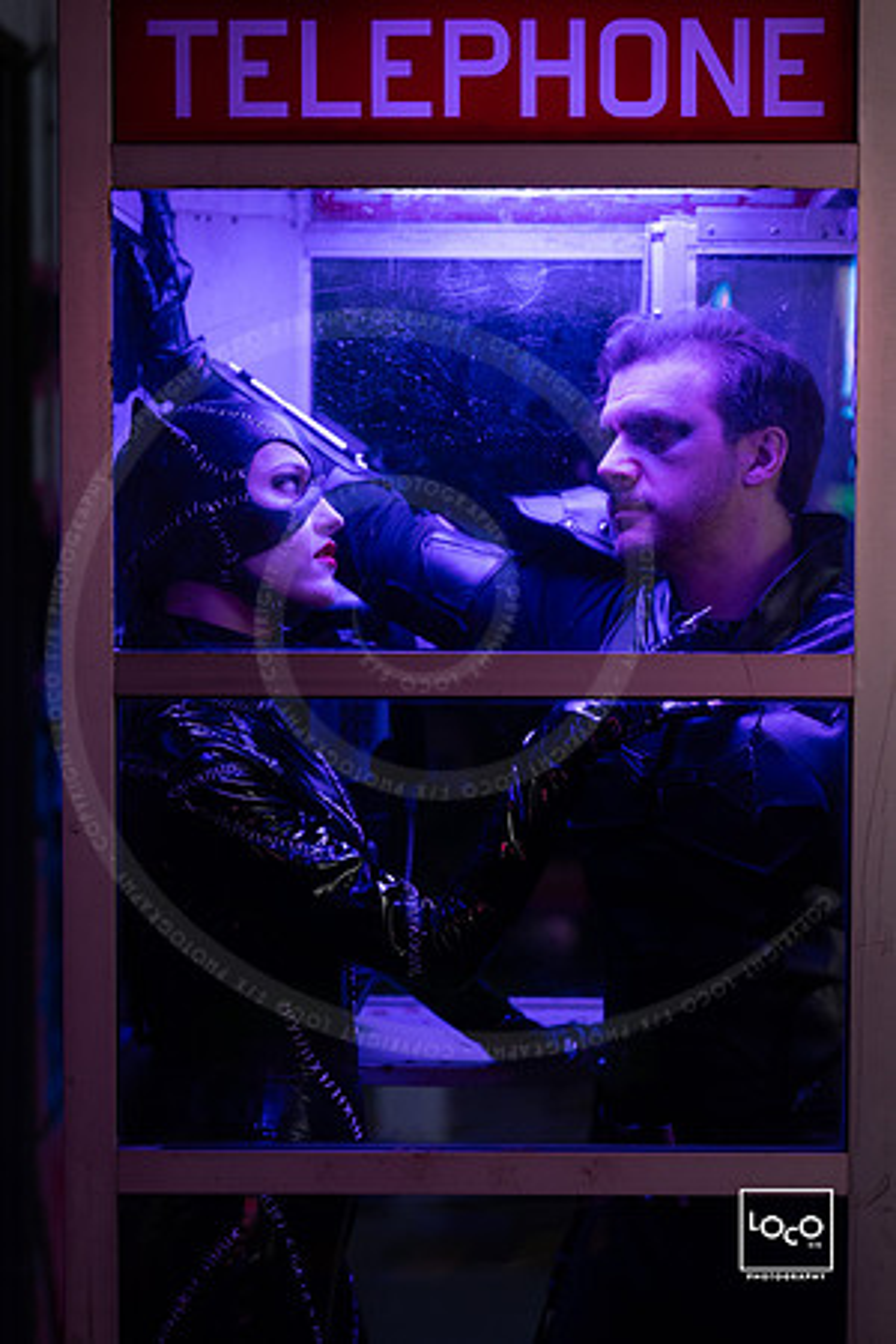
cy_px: 672
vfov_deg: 23.9
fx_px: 3173
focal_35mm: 85
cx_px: 448
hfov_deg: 16.1
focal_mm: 85
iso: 1250
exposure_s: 1/250
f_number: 2.8
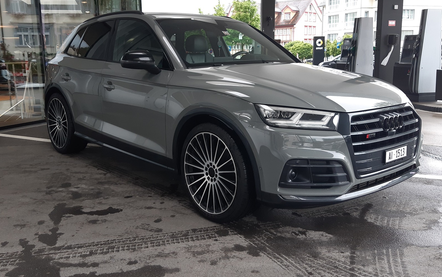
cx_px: 217
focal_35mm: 35
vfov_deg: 36.3
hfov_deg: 55.3
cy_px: 132
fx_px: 422
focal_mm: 3.92
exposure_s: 1/100
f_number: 1.7
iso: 64
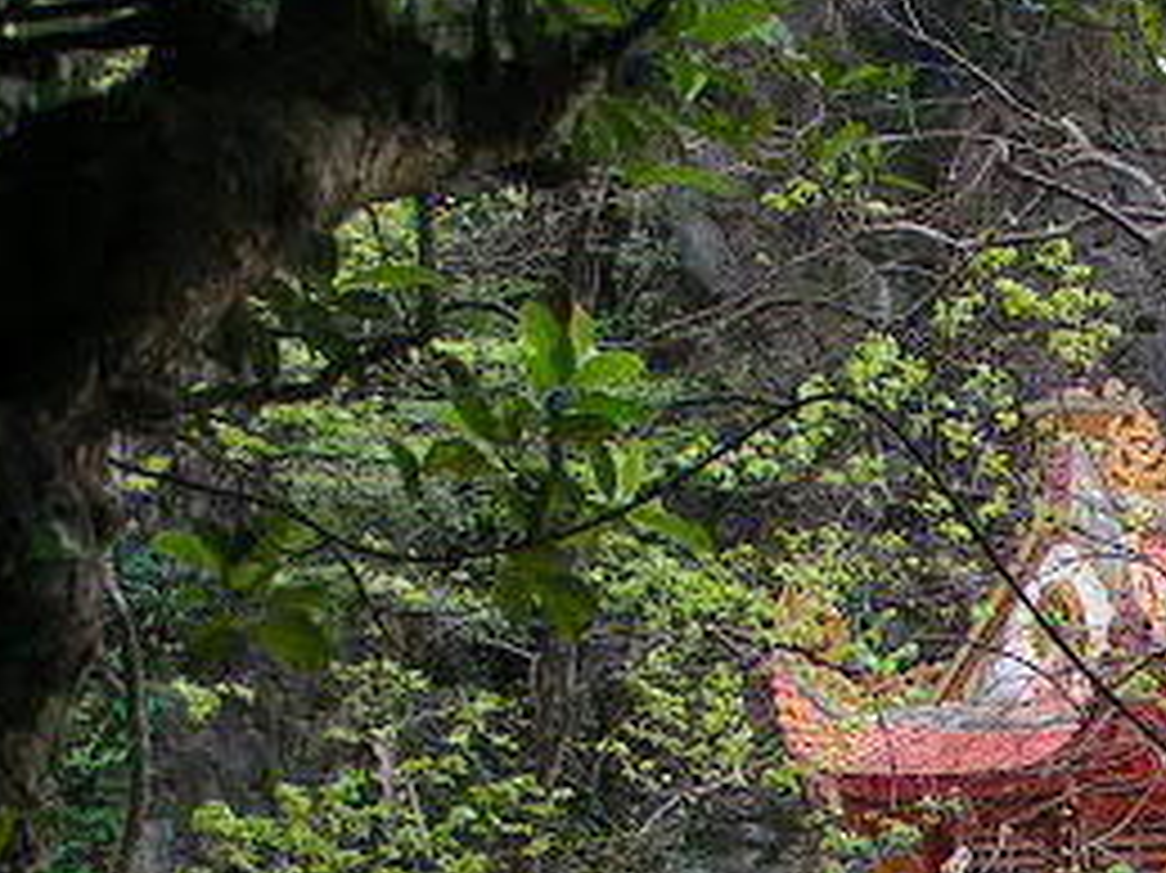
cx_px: 1760
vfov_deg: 10.1
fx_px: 4882
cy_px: 968
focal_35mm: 145
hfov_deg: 12.9
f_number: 4.5
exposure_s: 1/80
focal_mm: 7.3
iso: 50
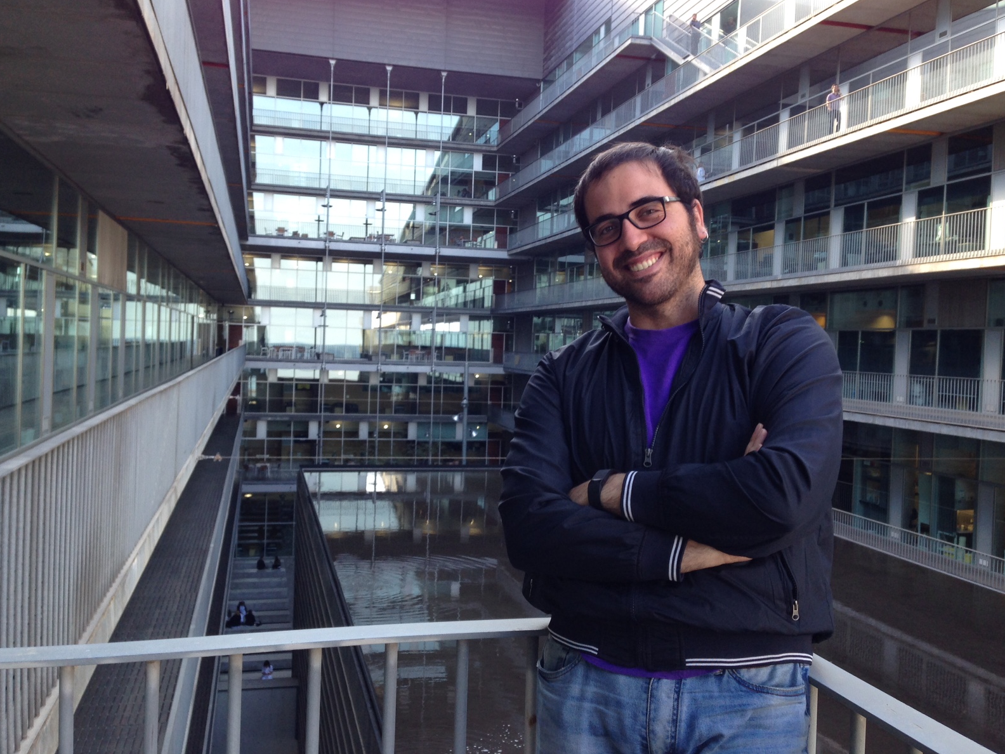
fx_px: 987
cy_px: 366
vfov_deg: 41.8
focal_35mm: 34
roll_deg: -0.8
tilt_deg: -2.1
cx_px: 504
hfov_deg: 54.0
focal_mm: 4.12
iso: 50
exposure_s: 1/120
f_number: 2.4
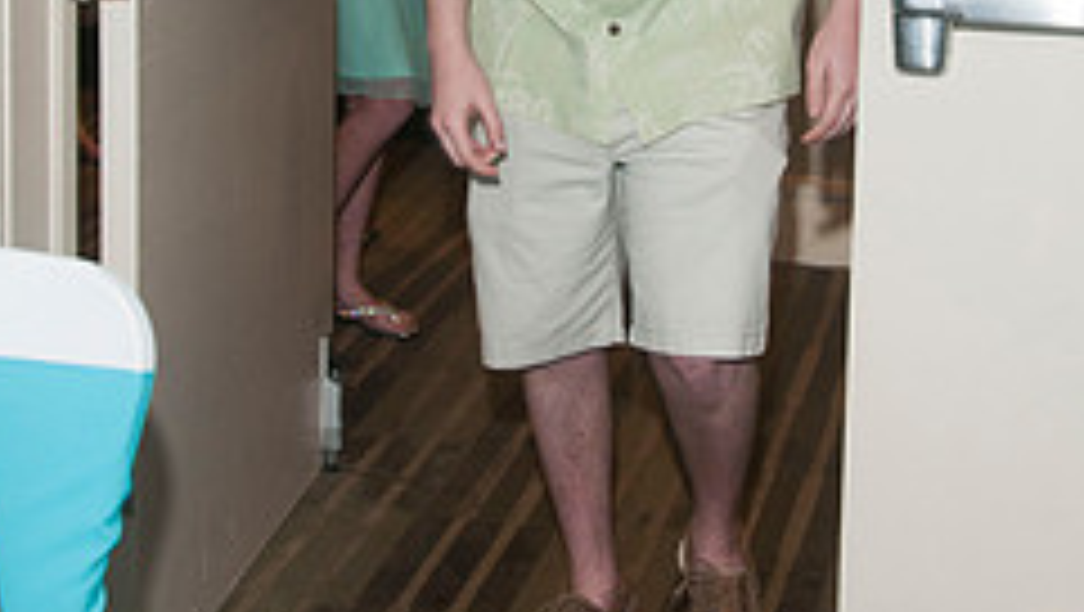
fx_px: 2445
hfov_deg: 25.0
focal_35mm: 85
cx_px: 609
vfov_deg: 13.9
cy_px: -72
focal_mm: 29
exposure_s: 1/50
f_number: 5.6
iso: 400
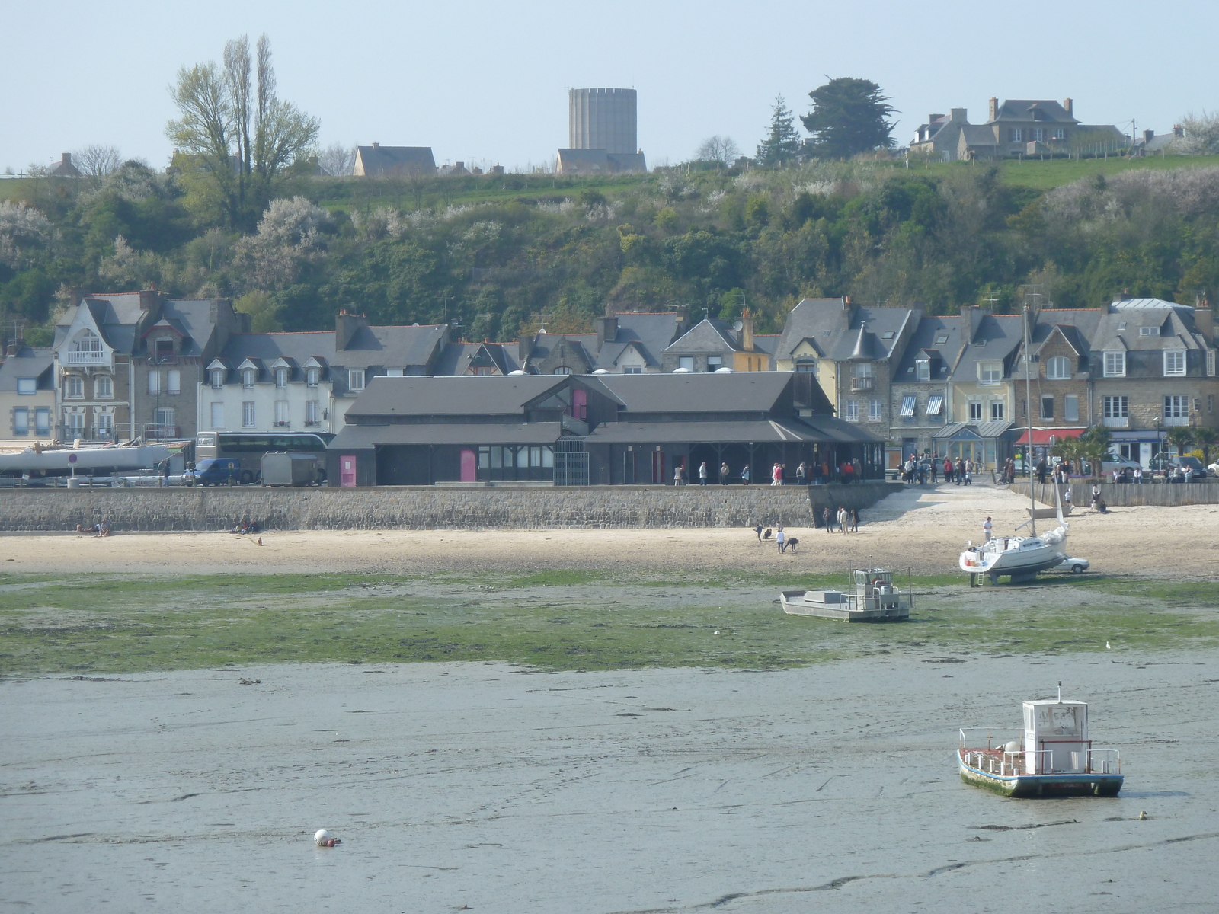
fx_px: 5177
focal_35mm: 147
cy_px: 457
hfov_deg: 13.4
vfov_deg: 10.1
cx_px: 610
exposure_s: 1/500
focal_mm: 24.1
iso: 80
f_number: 4.5
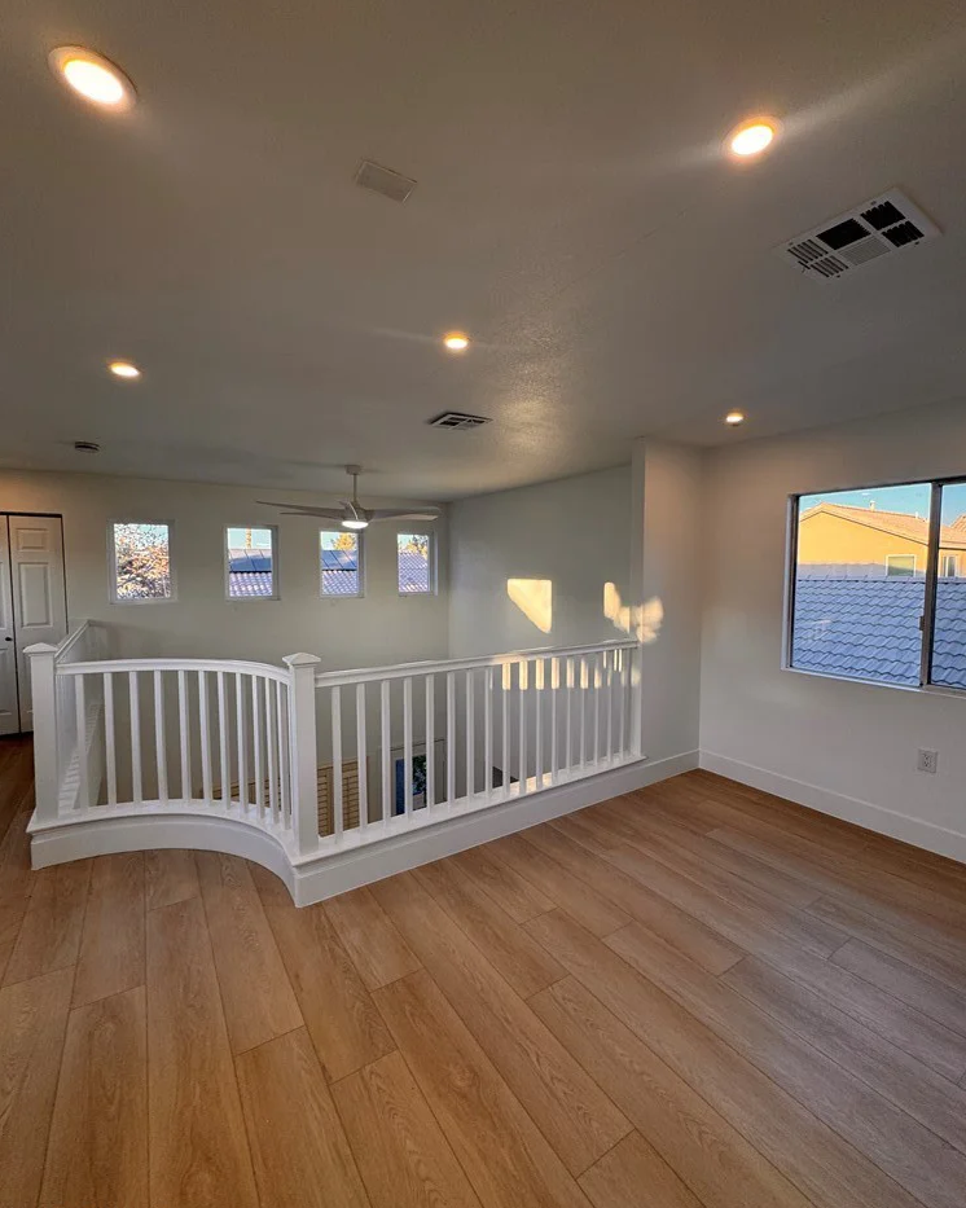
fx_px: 536
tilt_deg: -2.8
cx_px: 489
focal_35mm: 15
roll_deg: +0.2
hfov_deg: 84.0
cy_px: 601
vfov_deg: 96.8
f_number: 2.2
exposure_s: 1/120
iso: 64
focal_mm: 2.22
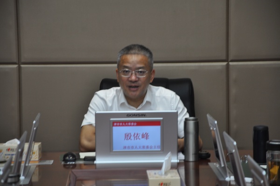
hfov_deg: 13.0
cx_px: 140
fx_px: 1225
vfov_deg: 8.7
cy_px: 93
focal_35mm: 158
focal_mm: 105
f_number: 5.6
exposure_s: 1/30
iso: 280
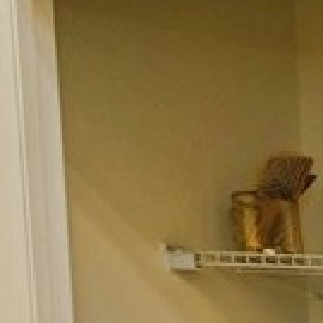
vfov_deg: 14.6
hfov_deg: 9.9
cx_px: 1089
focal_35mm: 103
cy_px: 604
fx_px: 1087
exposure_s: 1/60
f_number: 4
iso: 320
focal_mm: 10.5
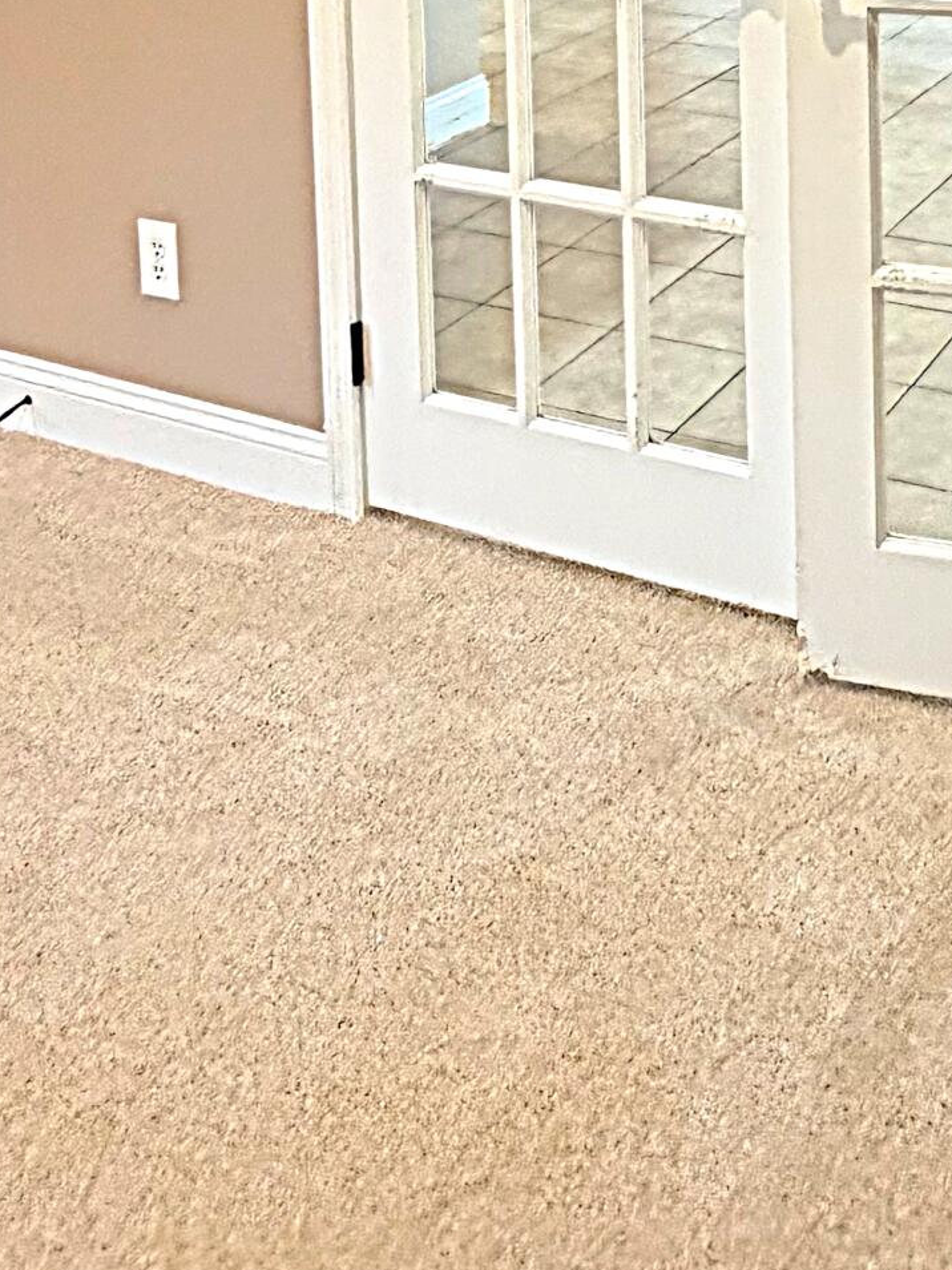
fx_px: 1614
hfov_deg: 32.7
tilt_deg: -7.5
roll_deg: +3.3
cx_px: 605
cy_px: -86
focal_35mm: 44
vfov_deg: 37.0
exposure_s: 1/60
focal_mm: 2.22
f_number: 2.2
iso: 800
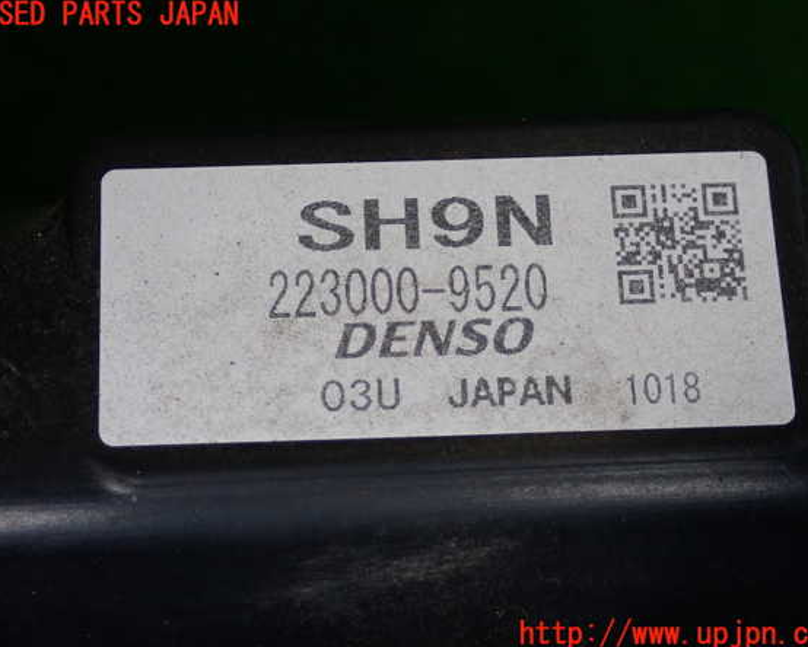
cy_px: 325
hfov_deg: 25.4
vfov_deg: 20.5
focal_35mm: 75
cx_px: 411
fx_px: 1795
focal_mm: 12.73
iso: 640
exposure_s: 1/250
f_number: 3.9
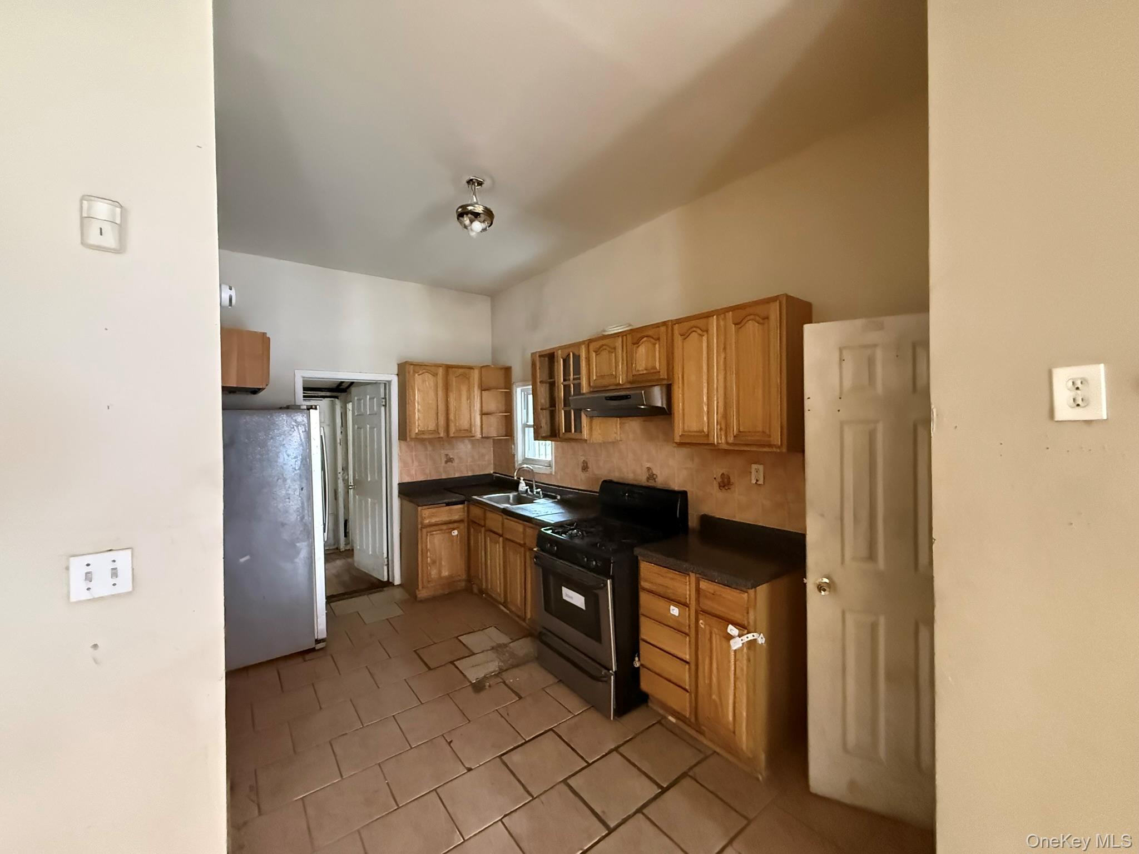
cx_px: 570
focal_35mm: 14
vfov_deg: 85.7
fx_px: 461
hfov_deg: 102.1
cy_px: 427
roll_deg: +1.1
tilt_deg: +0.9
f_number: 2.2
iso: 1250
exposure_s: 1/60
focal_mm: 2.22
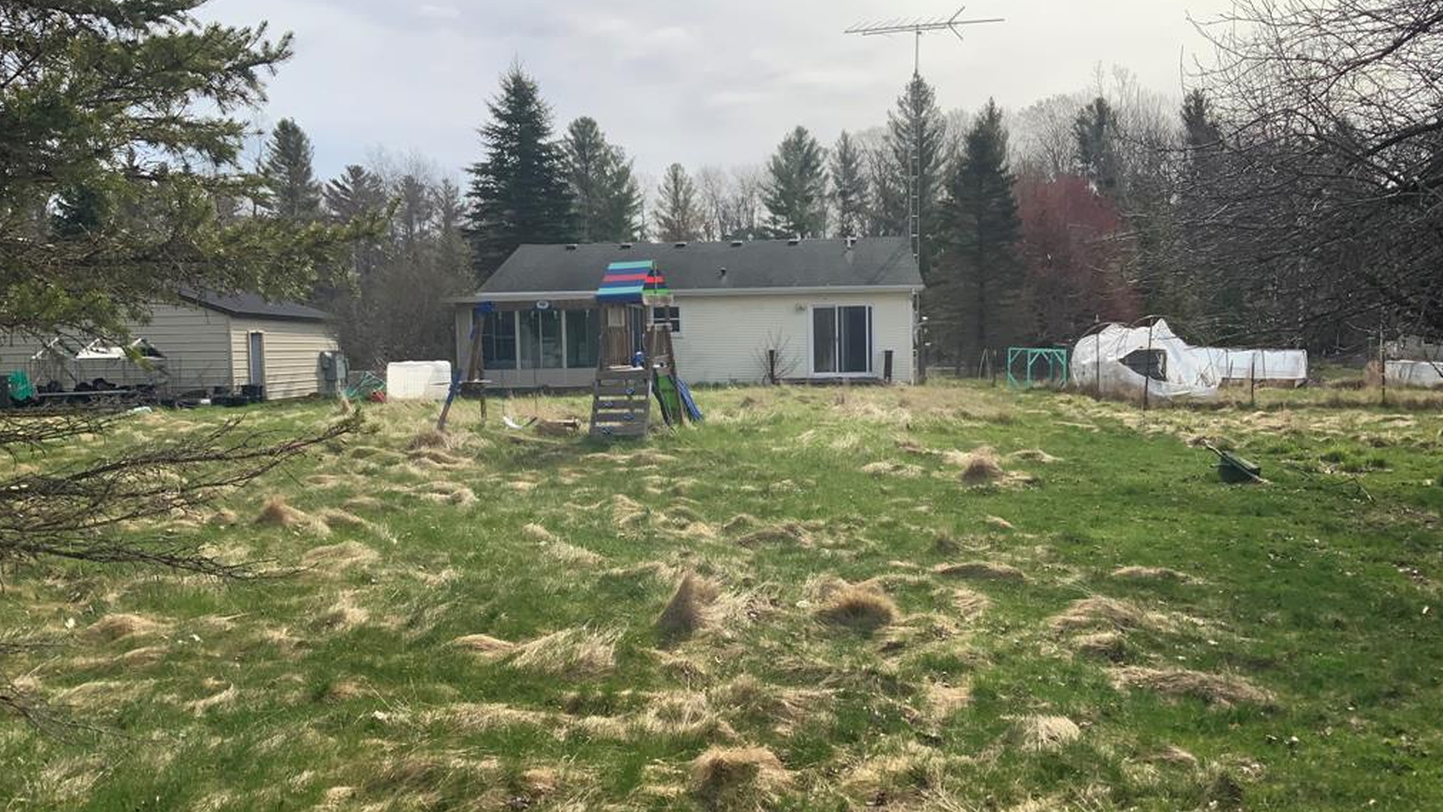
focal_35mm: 32
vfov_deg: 36.7
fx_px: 1225
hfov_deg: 61.0
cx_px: 726
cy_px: 448
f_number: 1.8
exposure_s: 1/2538
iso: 20
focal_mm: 3
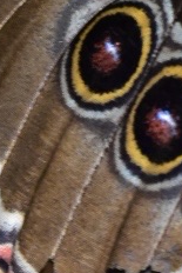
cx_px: -13
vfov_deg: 1.5
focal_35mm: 1414
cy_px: 54
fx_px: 10710
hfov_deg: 1.0
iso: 900
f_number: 9
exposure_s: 1/125
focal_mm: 135
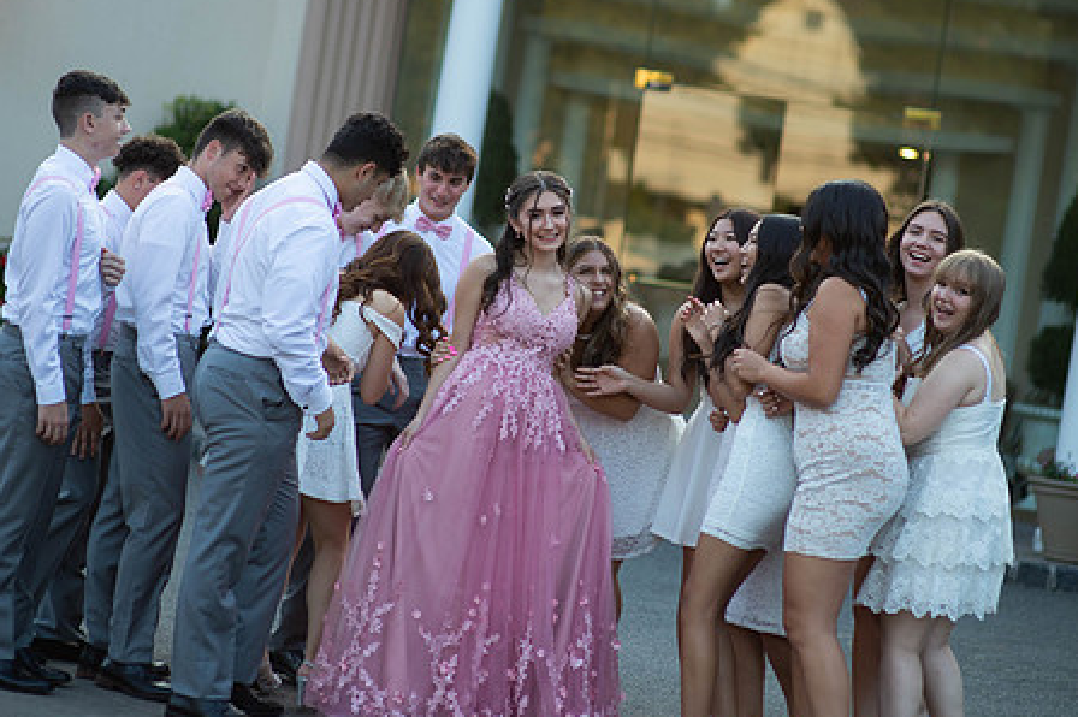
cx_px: 561
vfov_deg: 12.4
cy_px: 313
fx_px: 3291
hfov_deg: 18.6
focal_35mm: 110
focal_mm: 85
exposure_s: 1/1000
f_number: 2
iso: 250
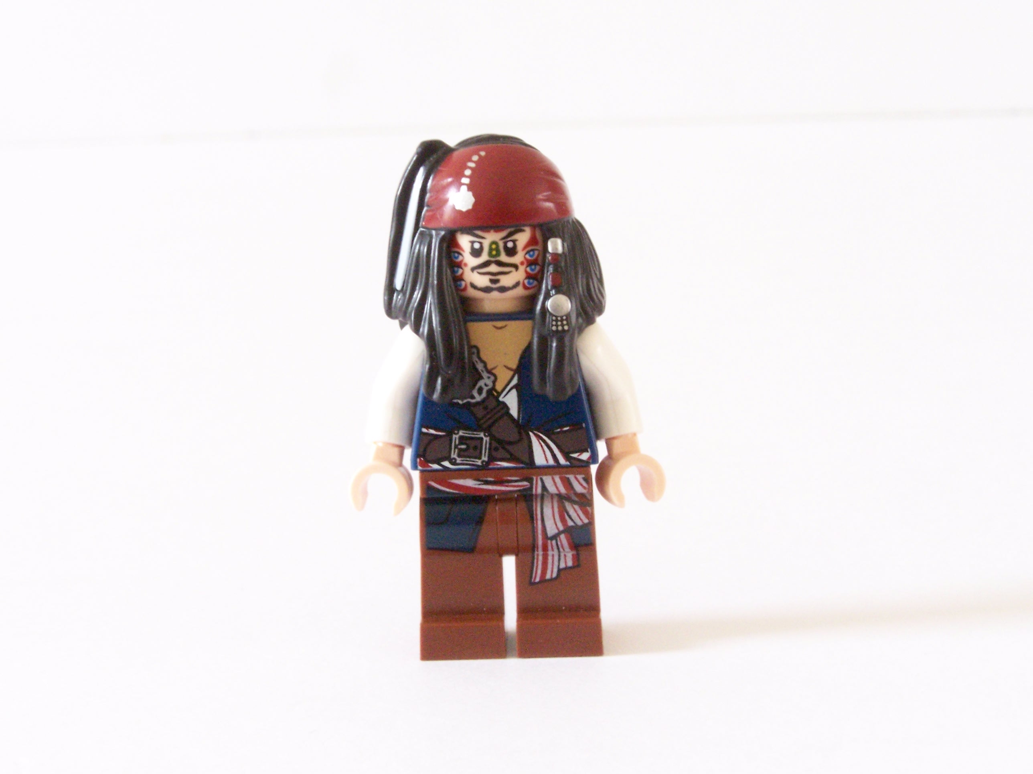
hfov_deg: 23.8
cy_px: 387
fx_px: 2447
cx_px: 516
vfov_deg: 18.0
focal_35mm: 82
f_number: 8
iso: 400
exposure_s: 1/4
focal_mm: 13.7
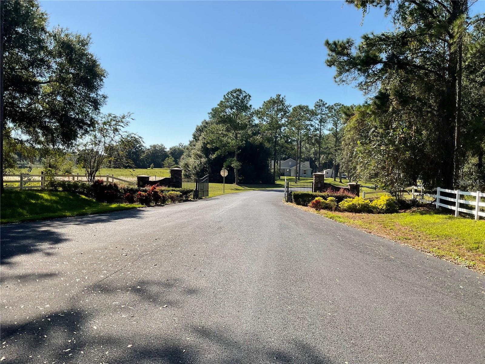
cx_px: 242
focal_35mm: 29
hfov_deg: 61.7
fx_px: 406
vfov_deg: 48.2
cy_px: 182
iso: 16
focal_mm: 3
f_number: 1.8
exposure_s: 1/2320
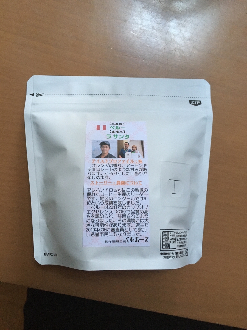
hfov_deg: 48.2
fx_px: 276
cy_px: 165
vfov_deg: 61.7
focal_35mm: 29
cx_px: 124
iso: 200
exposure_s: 1/30
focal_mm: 4.15
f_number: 2.2
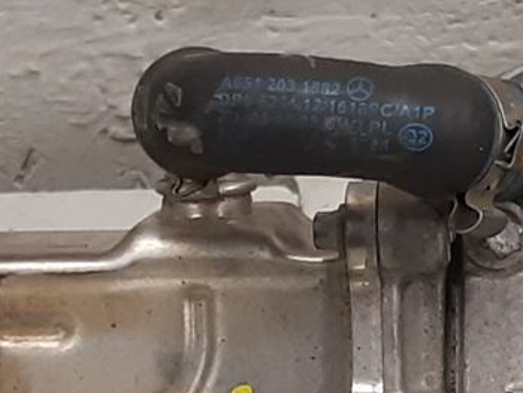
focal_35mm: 152
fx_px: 2298
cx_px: 360
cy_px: 333
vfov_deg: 9.7
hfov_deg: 13.0
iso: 160
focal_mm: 3.93
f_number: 1.7
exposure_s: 1/50
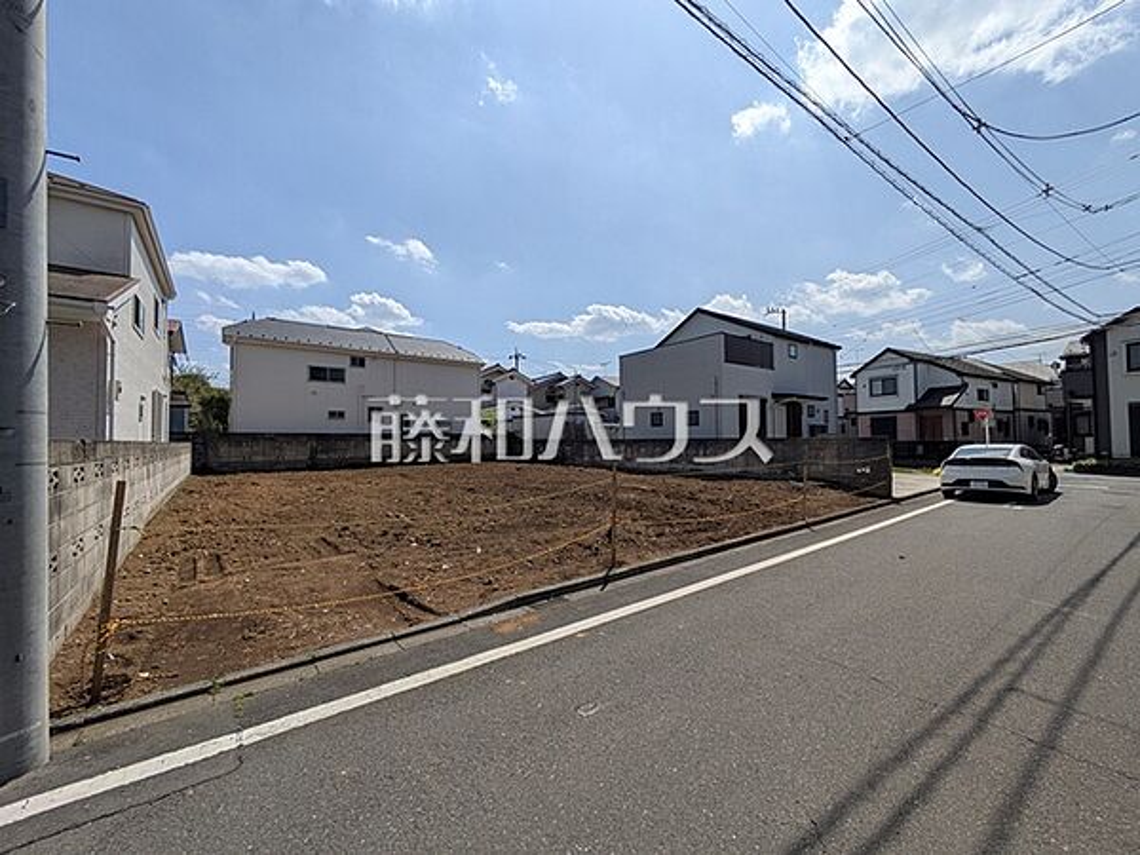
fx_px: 461
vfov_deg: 85.7
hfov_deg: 102.1
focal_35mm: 14
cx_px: 570
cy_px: 428
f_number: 2.2
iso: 50
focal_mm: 1.83
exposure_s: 1/3436
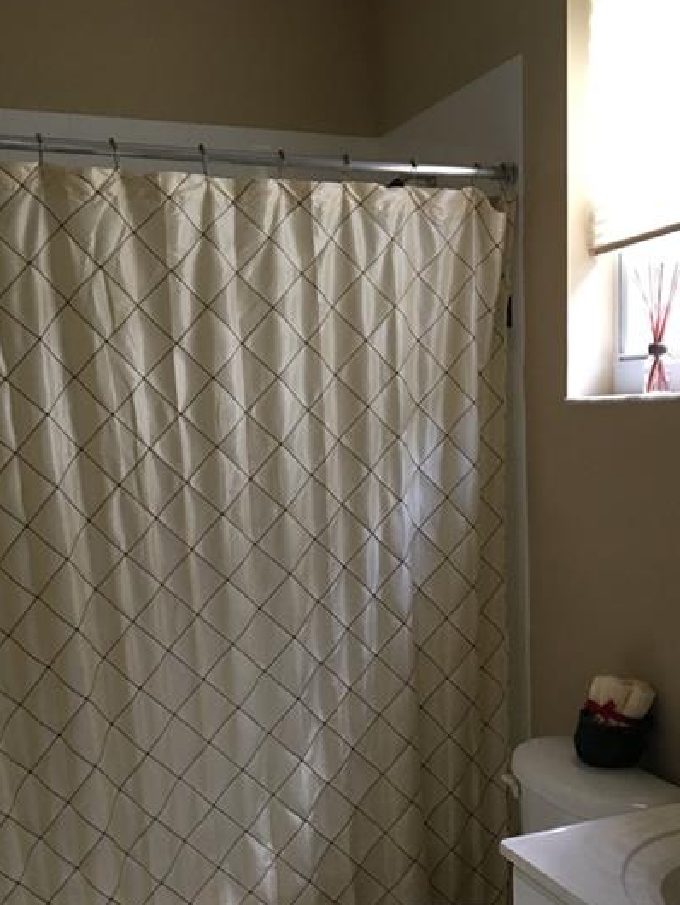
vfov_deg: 44.3
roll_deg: +1.7
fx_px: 1099
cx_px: 407
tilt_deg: -8.6
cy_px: 584
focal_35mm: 42
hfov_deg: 34.3
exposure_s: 1/30
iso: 100
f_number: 2.2
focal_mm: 4.15
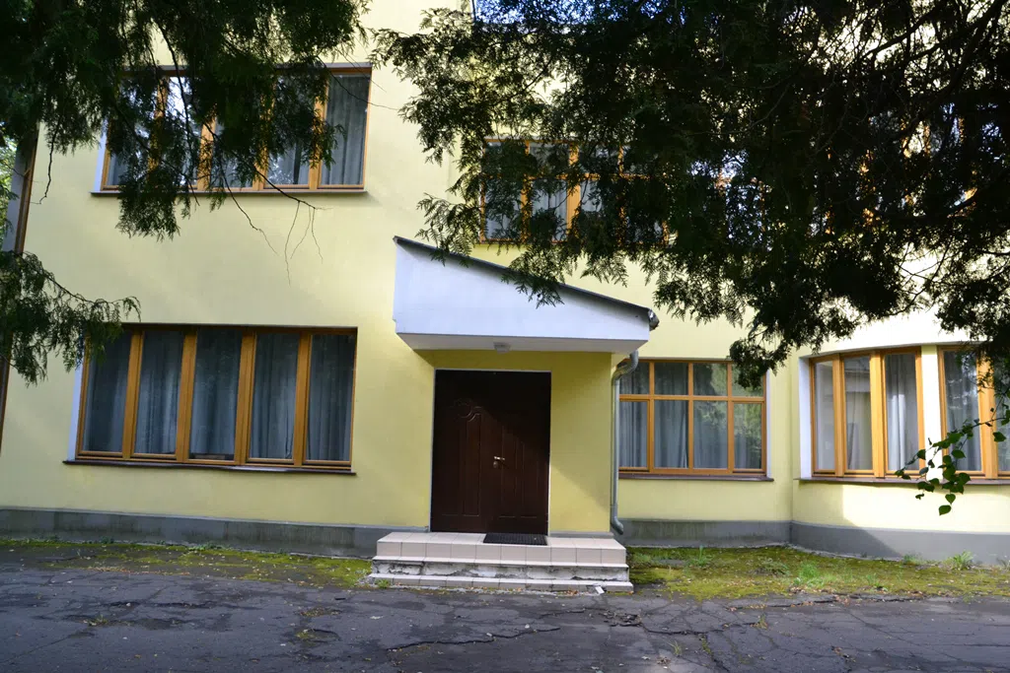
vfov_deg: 47.9
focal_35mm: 27
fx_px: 758
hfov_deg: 67.4
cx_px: 505
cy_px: 336
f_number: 9
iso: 1600
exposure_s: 1/320
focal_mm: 18
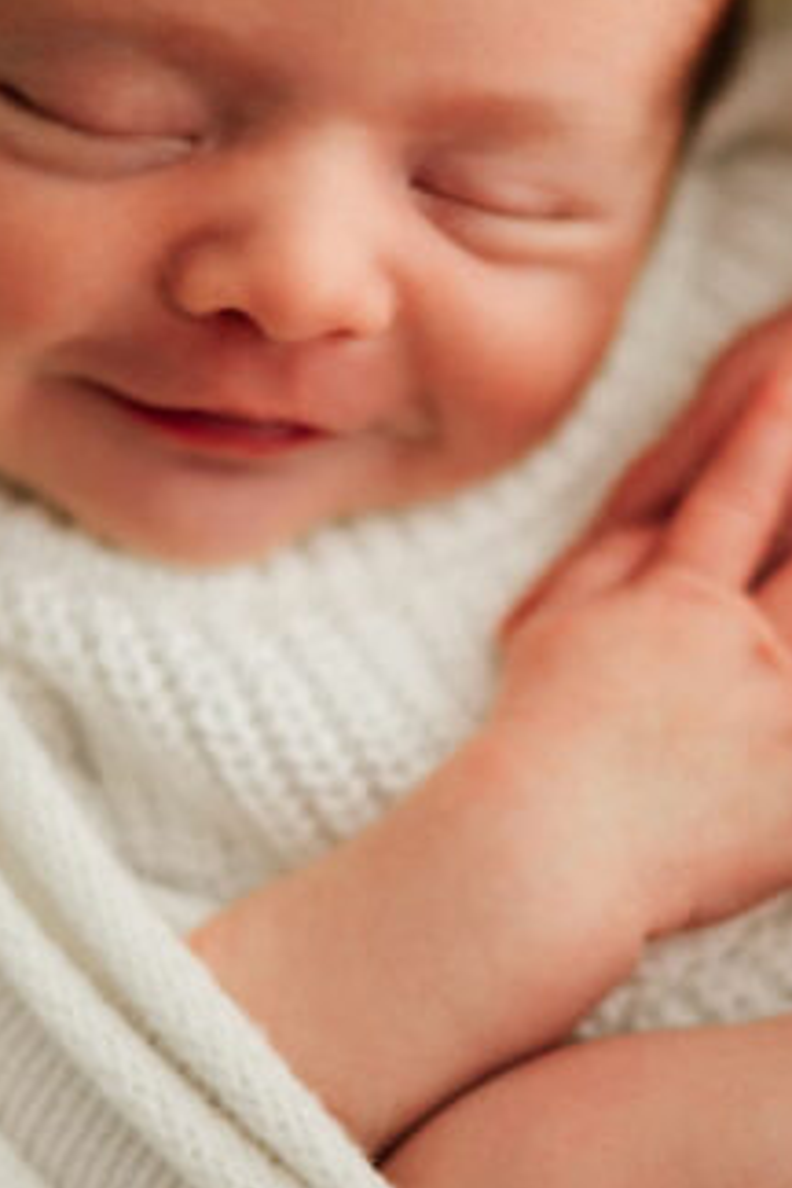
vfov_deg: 13.0
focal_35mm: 158
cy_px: 605
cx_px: 477
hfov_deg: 8.7
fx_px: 5214
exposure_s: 1/640
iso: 100
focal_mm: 50
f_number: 1.8
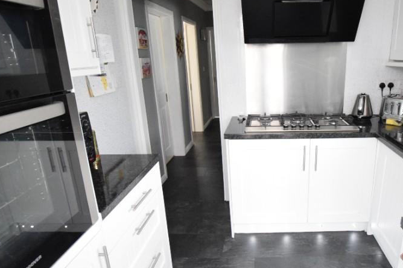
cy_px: 129
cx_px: 261
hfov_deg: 74.3
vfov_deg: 55.1
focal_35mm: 23
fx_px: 257
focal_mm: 10
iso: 3200
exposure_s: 1/125
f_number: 5.6
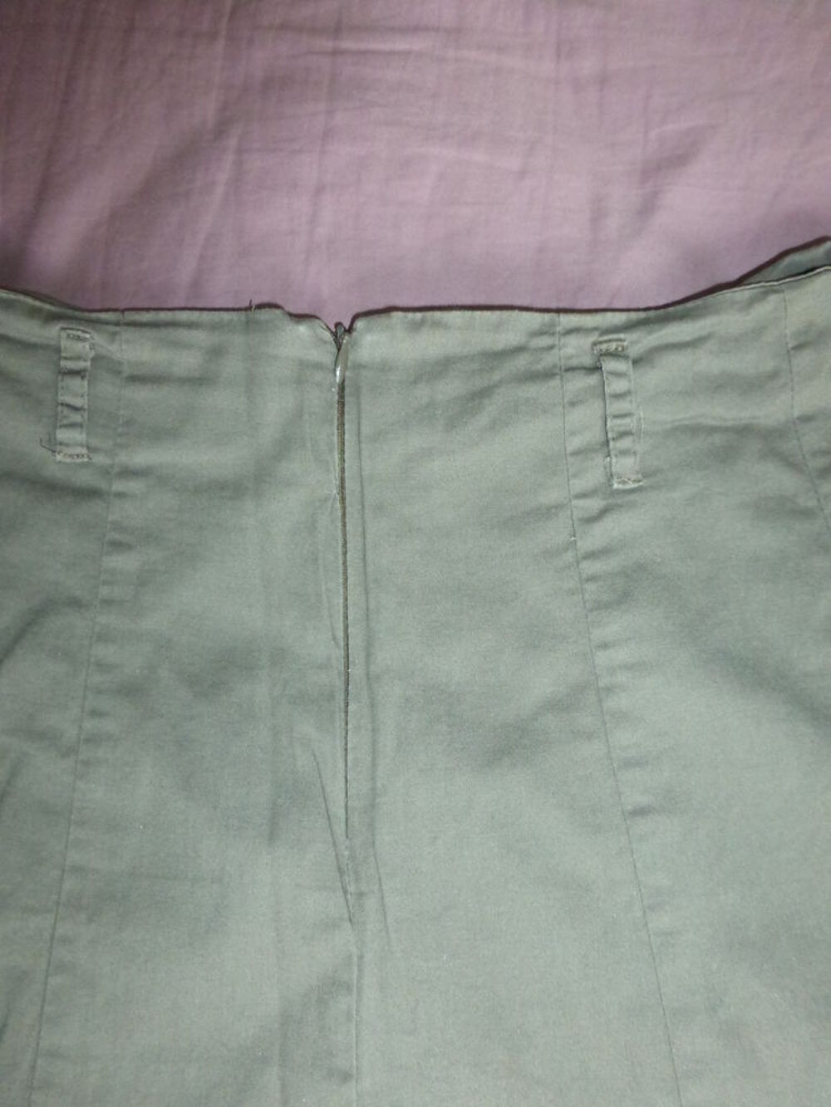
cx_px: 416
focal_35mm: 25
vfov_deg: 69.4
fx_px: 800
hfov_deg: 54.9
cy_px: 554
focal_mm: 4.3
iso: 800
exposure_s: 1/60
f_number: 3.3
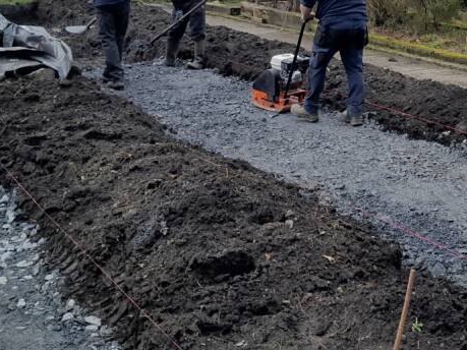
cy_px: 16
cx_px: 444
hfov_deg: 31.3
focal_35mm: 58
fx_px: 782
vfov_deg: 24.3
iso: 40
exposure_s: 1/424
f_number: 1.8
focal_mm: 4
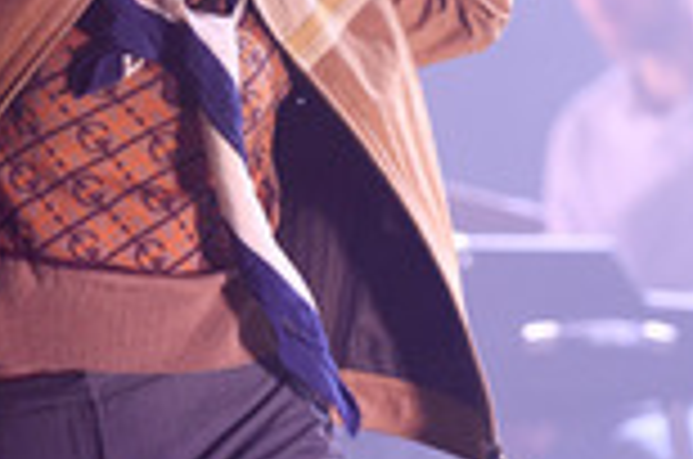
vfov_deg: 2.9
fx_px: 9029
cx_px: 119
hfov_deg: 4.4
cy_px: 14
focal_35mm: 470
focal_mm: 160
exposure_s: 1/400
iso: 1600
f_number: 3.2
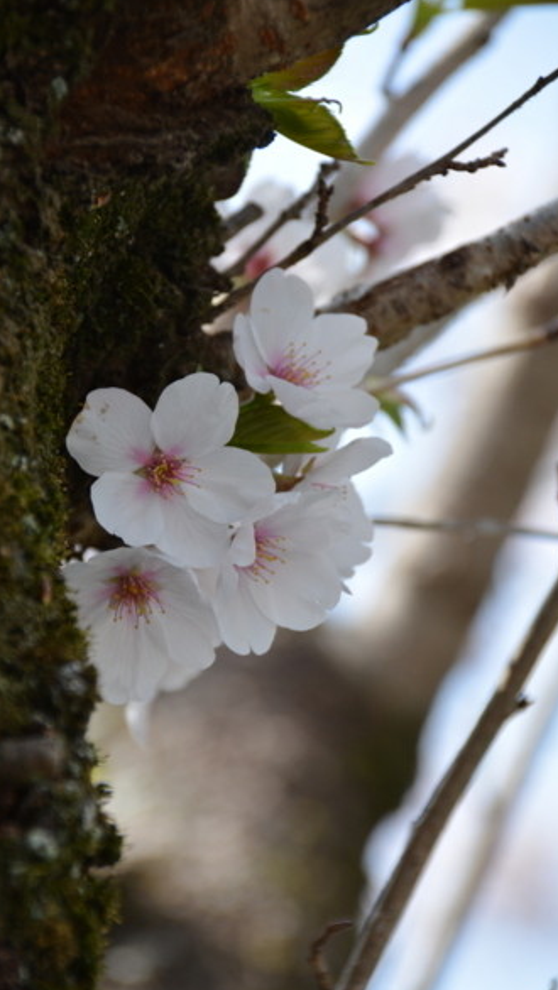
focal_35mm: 402
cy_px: 502
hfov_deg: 3.0
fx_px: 10565
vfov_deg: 5.4
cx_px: 267
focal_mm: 250
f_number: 6.3
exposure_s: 1/400
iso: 320
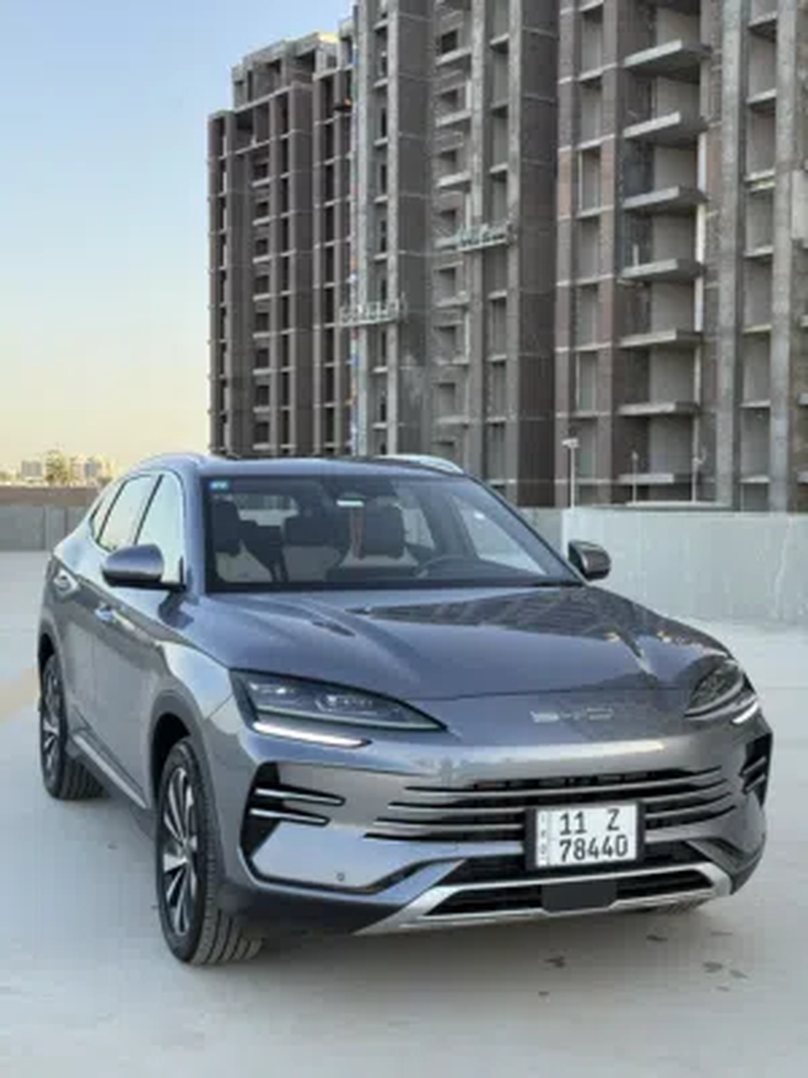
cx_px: 404
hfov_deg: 30.3
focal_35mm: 48
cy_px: 539
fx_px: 1494
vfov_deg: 39.7
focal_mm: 6.76
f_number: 1.78
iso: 100
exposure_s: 1/885
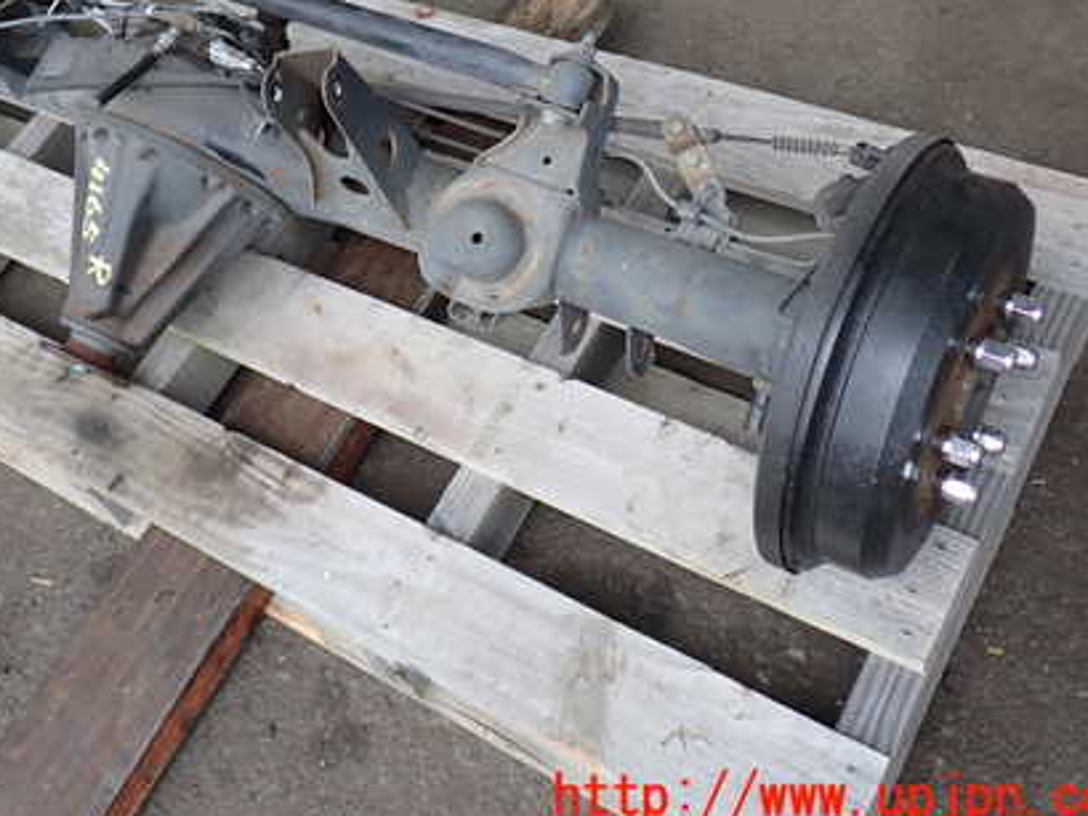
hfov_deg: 42.3
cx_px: 356
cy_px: 234
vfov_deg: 32.4
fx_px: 1383
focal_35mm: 44
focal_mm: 5.4
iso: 100
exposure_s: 1/125
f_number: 2.3
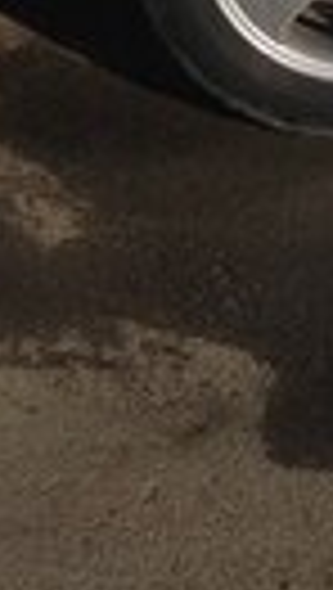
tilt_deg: -13.7
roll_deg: +1.7
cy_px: -259
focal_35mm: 181
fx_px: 2832
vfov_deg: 11.5
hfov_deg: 6.5
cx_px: -328
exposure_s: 1/2358
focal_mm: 4.12
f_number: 2.4
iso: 50
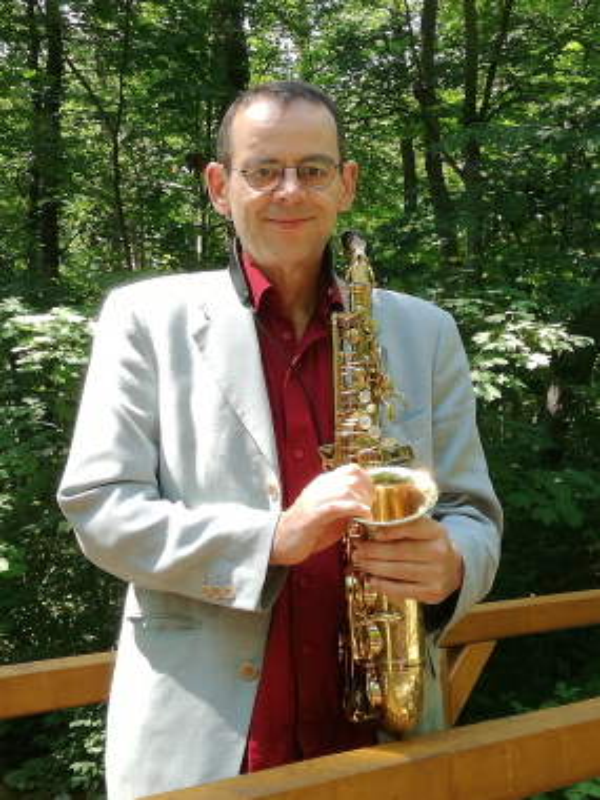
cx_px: 300
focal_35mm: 56
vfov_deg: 34.3
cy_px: 400
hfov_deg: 26.1
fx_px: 1294
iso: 50
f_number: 2
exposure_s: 1/104
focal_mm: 3.79
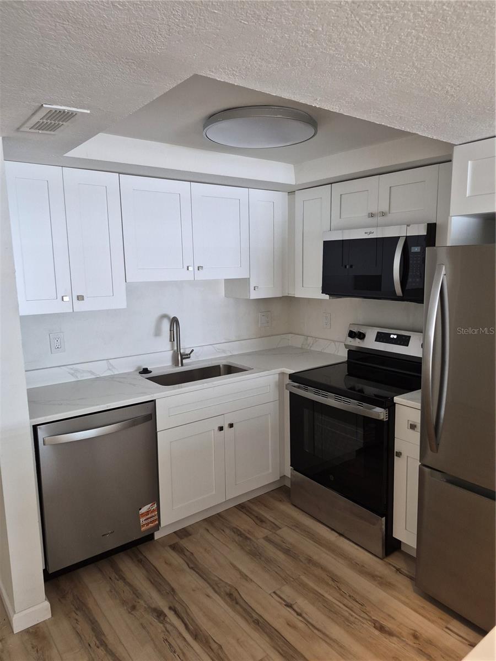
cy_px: 330
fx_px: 439
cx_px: 248
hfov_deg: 58.9
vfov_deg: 73.9
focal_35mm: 23
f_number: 1.8
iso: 500
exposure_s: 1/120
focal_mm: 5.4
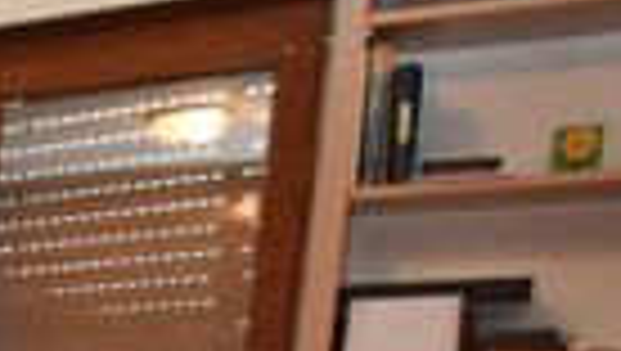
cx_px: -511
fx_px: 1319
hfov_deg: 19.5
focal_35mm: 80
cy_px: 770
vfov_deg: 12.7
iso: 1800
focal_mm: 10
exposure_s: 1/60
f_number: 4.5
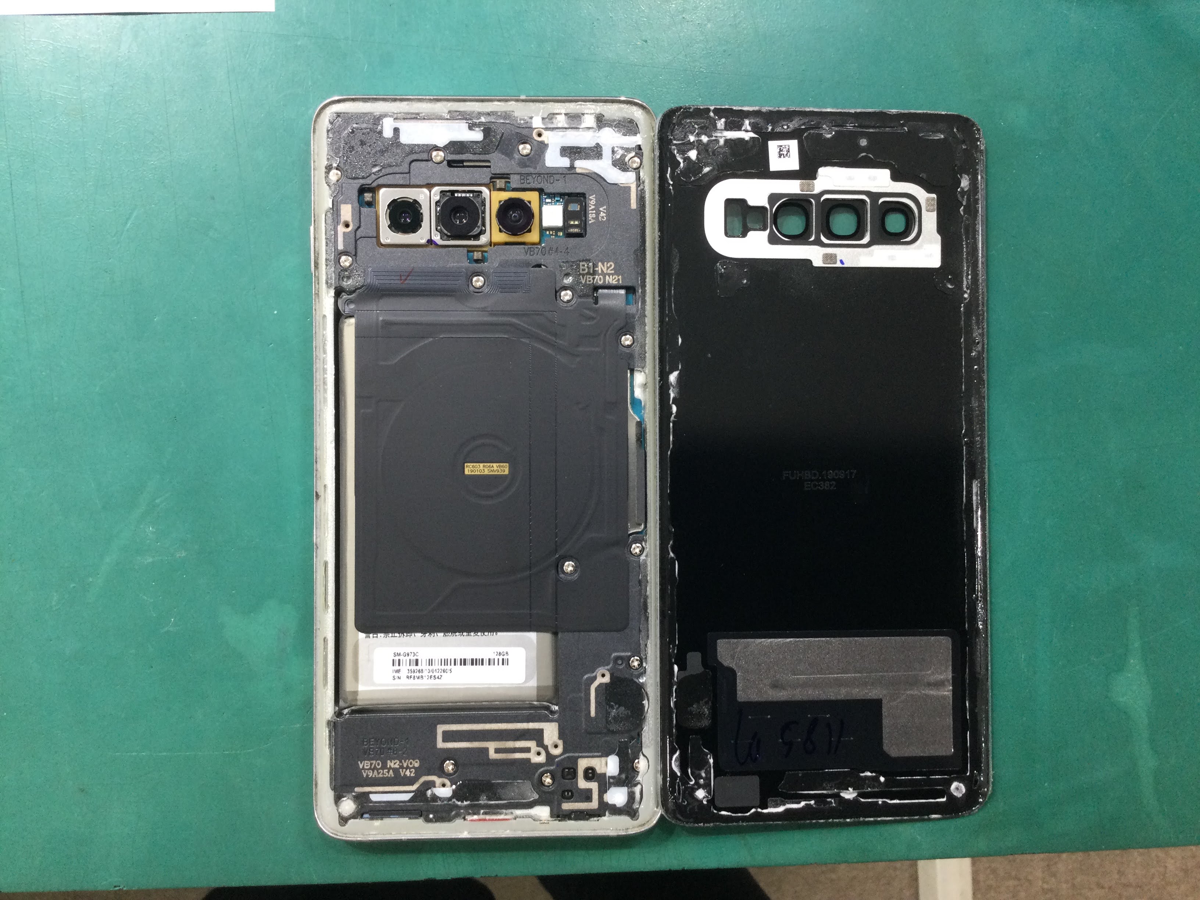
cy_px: 450
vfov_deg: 45.4
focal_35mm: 31
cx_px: 600
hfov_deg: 58.4
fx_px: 1075
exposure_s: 1/30
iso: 50
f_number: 2.4
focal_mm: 3.3
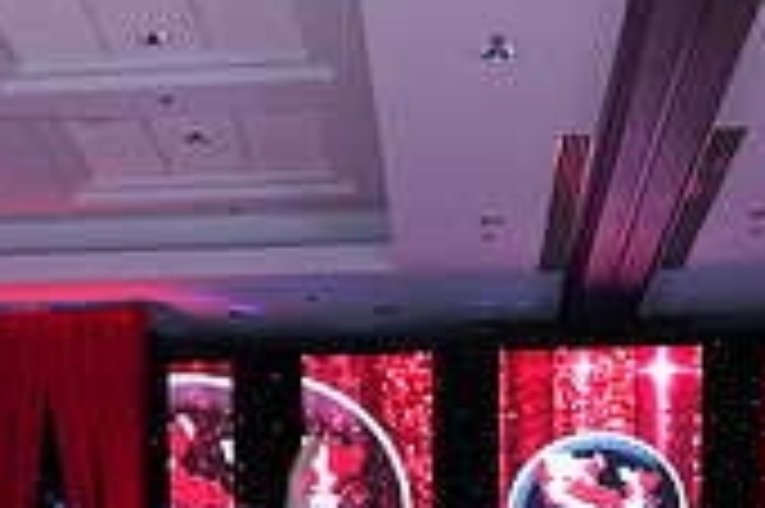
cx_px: 130
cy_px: 847
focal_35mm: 99
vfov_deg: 12.8
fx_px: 2102
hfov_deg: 20.4
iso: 2500
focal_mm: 29
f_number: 5
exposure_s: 1/250
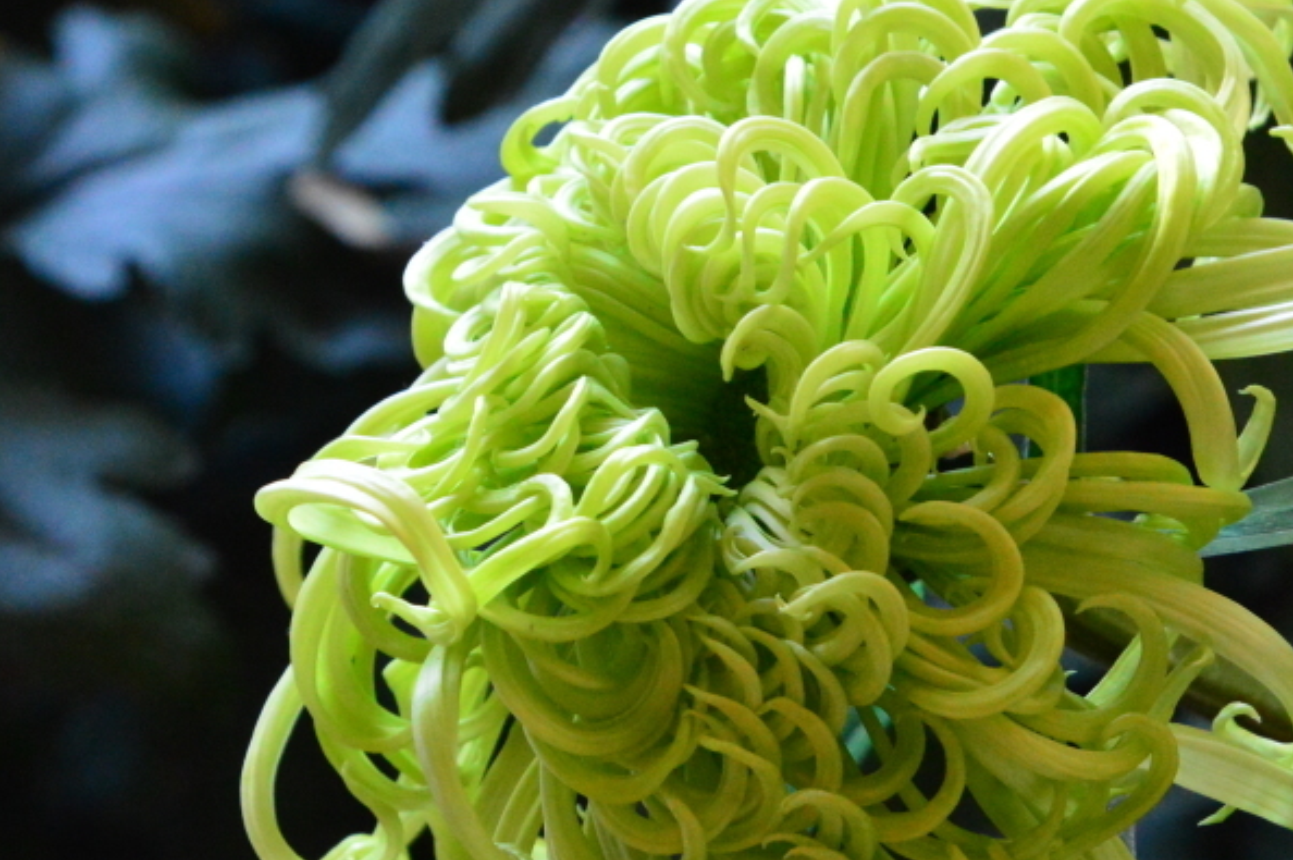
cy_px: 467
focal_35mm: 207
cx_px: 929
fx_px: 7428
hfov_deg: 9.9
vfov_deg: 6.6
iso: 4500
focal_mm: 80
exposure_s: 1/250
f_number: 10
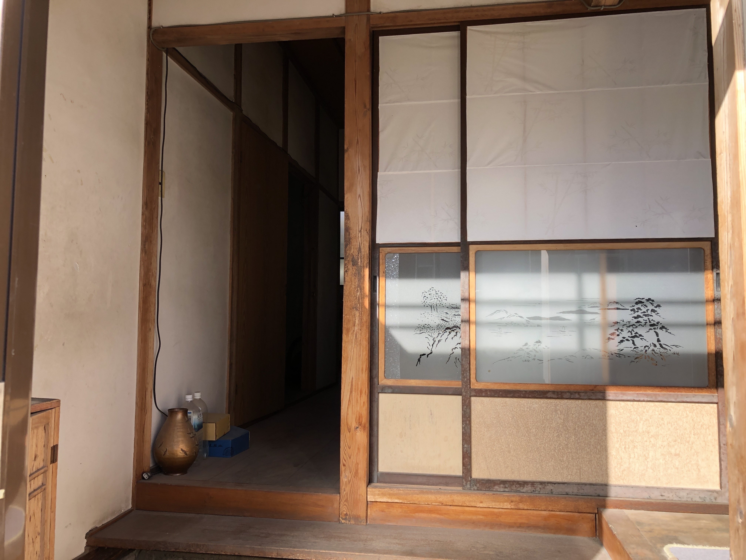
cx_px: 373
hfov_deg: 63.4
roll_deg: +0.6
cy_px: 280
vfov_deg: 49.7
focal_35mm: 28
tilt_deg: +4.0
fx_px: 603
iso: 20
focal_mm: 3.99
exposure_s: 1/374
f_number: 1.8
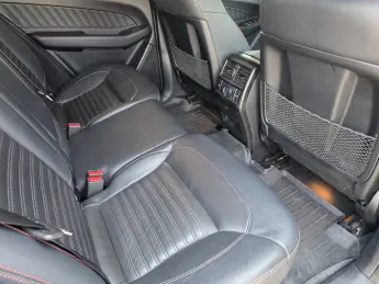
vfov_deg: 56.8
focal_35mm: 24
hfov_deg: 71.6
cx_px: 185
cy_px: 145
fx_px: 263
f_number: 1.7
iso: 640
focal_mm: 6.3
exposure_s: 1/100
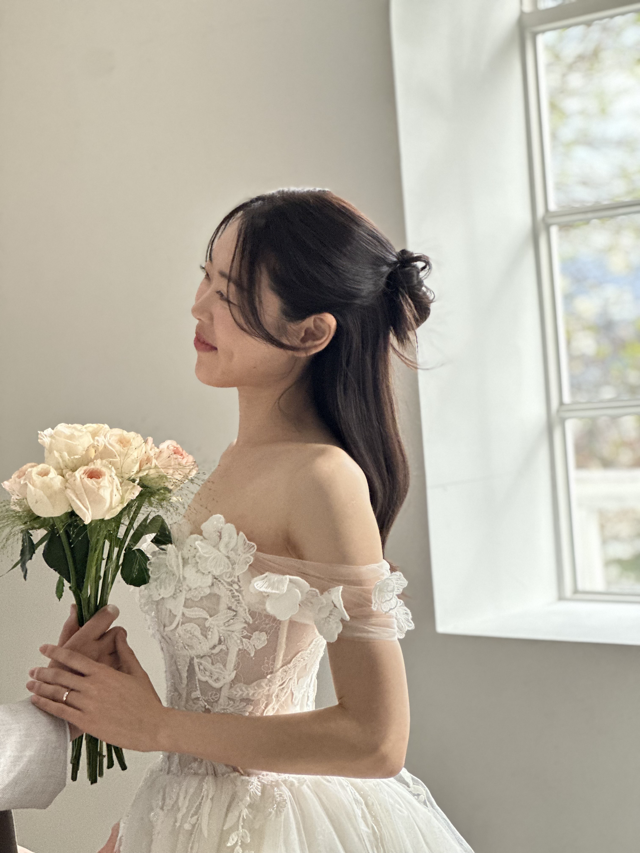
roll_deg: +3.5
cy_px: 426
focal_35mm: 77
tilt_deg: -0.8
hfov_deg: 19.1
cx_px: 320
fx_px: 1898
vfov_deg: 25.3
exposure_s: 1/121
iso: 200
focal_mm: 9
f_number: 2.8
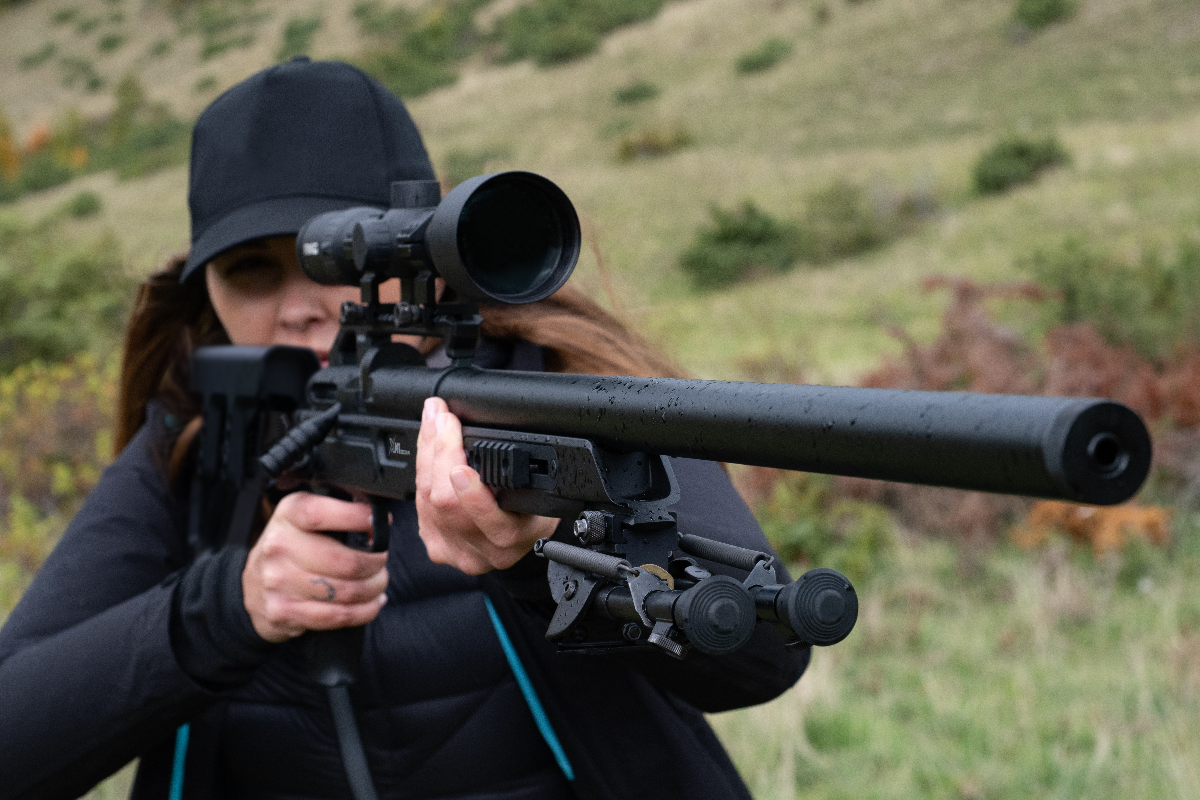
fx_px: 2633
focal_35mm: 79
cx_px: 600
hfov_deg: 25.7
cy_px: 400
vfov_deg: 17.3
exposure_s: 1/250
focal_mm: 79
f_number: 11
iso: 2000
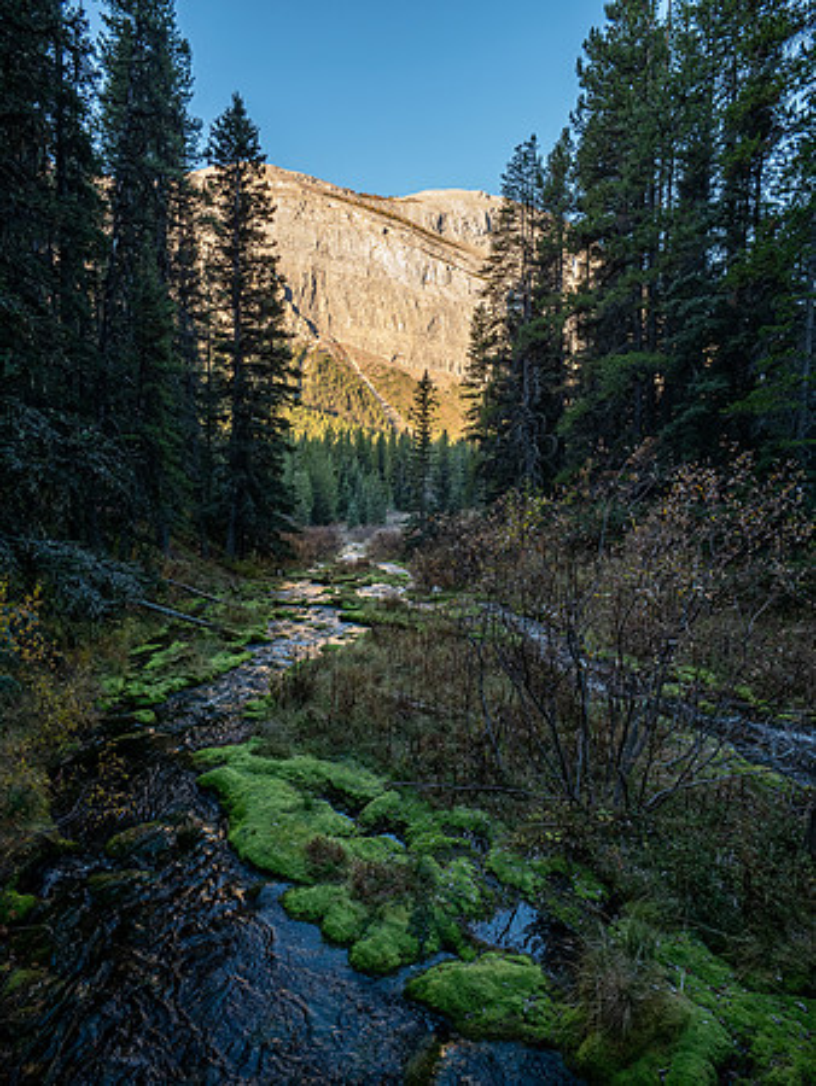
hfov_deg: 71.6
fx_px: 565
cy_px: 543
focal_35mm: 18
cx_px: 408
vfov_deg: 87.7
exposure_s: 1/60
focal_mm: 9
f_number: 5.6
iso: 200
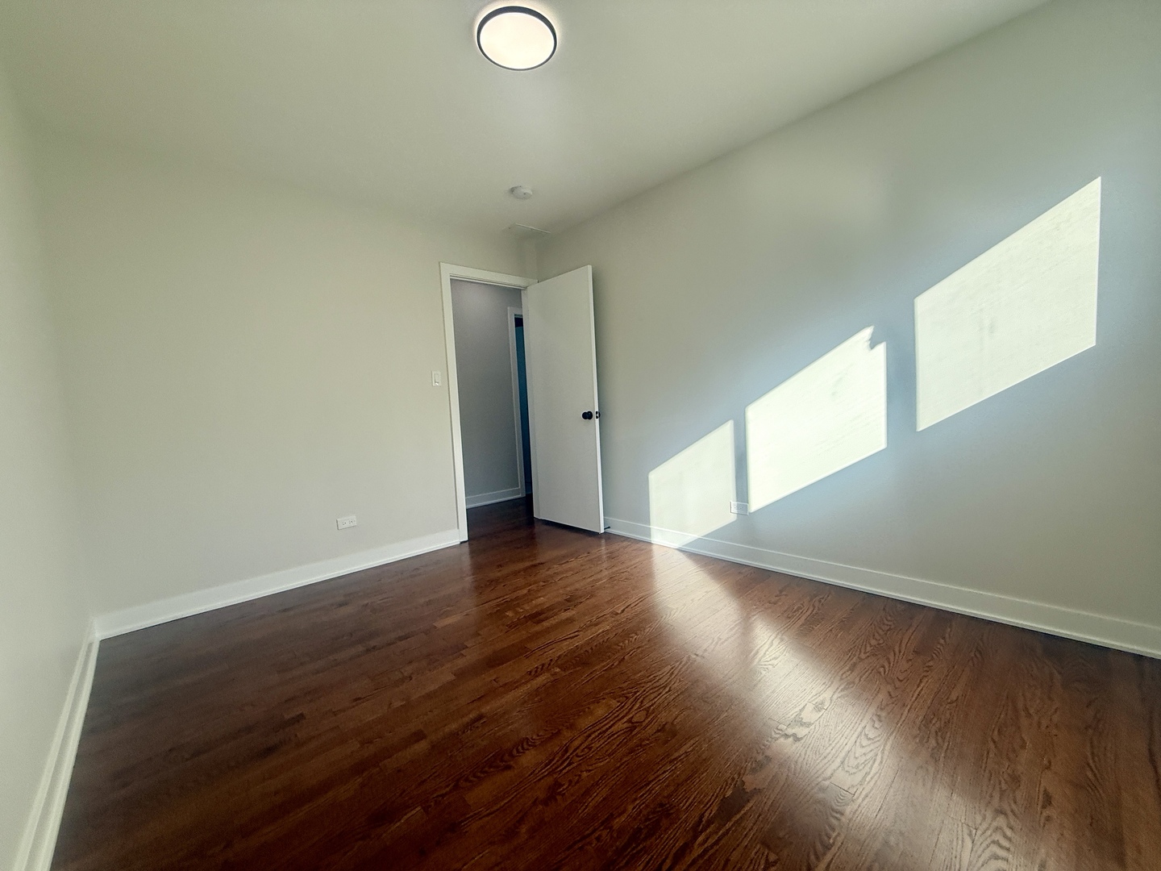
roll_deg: +1.8
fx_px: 470
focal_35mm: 14
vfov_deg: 85.7
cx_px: 580
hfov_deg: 102.1
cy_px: 436
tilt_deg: -4.3
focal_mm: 2.22
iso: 64
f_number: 2.2
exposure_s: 1/388
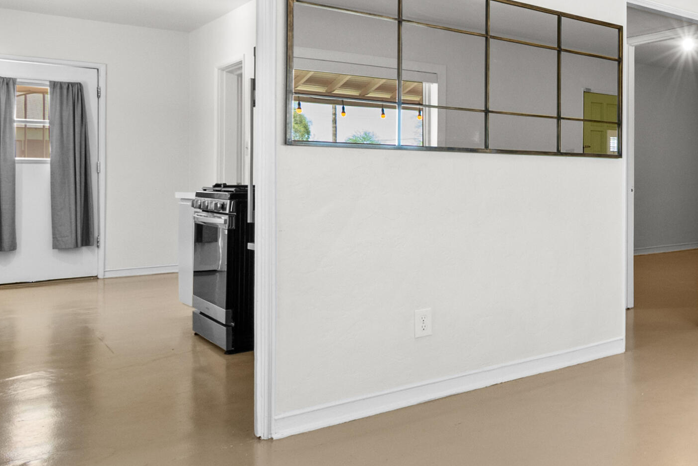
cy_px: 174
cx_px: 690
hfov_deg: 48.8
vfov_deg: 40.8
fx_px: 621
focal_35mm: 32
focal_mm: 10
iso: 800
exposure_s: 1/8
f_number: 10
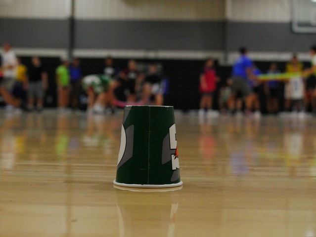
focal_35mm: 64
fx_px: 585
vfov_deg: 23.0
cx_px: 158
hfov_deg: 30.2
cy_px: 118
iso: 6400
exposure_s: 1/320
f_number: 5.6
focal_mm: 32
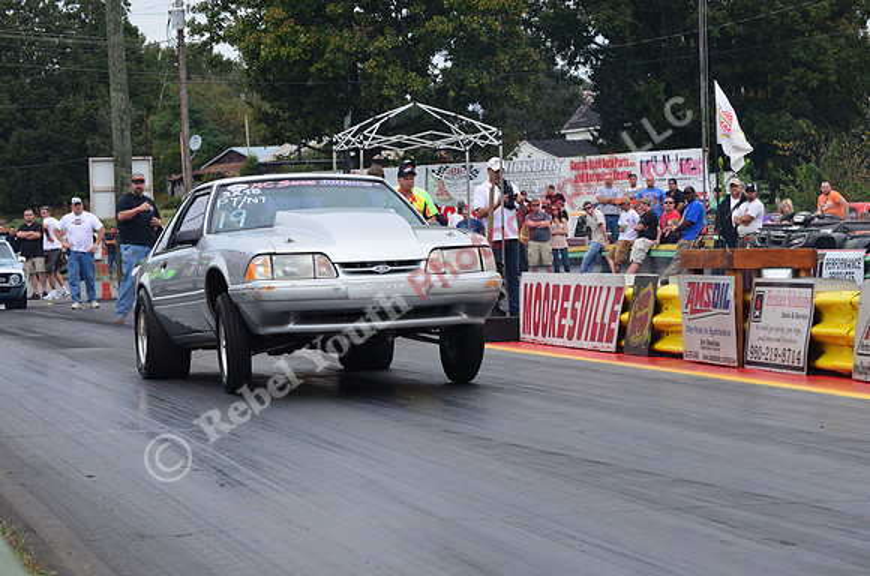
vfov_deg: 10.1
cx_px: 435
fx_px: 3255
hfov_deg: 15.2
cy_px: 288
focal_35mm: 135
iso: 1000
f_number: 9
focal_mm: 90
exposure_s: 1/1250
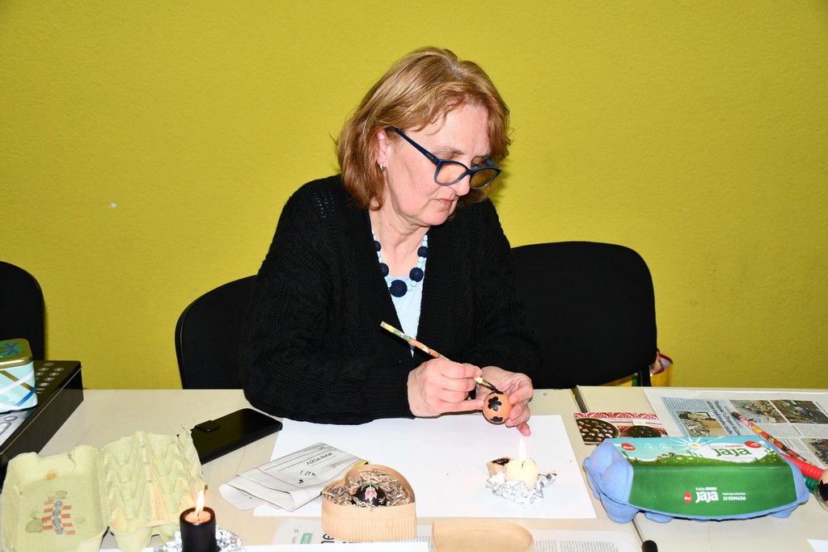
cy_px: 276
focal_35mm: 40
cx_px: 414
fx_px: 920
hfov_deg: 48.5
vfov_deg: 33.4
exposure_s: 1/60
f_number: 4
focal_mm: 27
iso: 720
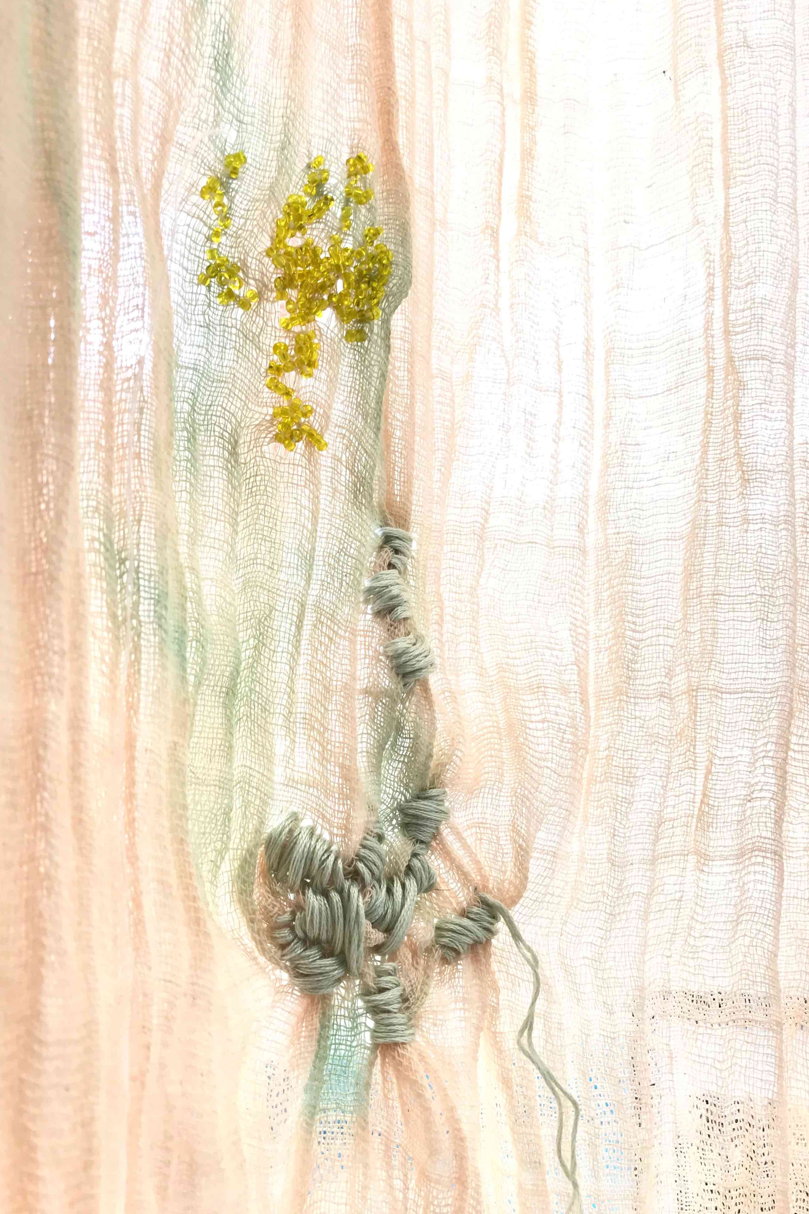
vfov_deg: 61.9
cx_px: 378
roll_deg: -0.4
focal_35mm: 30
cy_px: 614
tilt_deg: +0.7
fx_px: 1011
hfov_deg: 43.6
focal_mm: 3.99
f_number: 1.8
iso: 25
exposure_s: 1/60
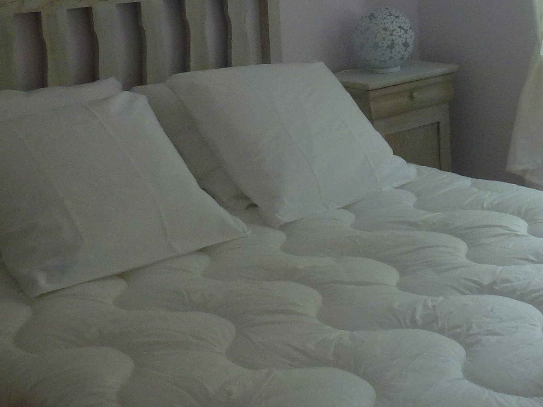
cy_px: 27
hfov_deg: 30.5
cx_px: 425
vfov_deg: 22.9
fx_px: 973
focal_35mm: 62
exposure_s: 1/60
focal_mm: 4.3
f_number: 3.3
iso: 125
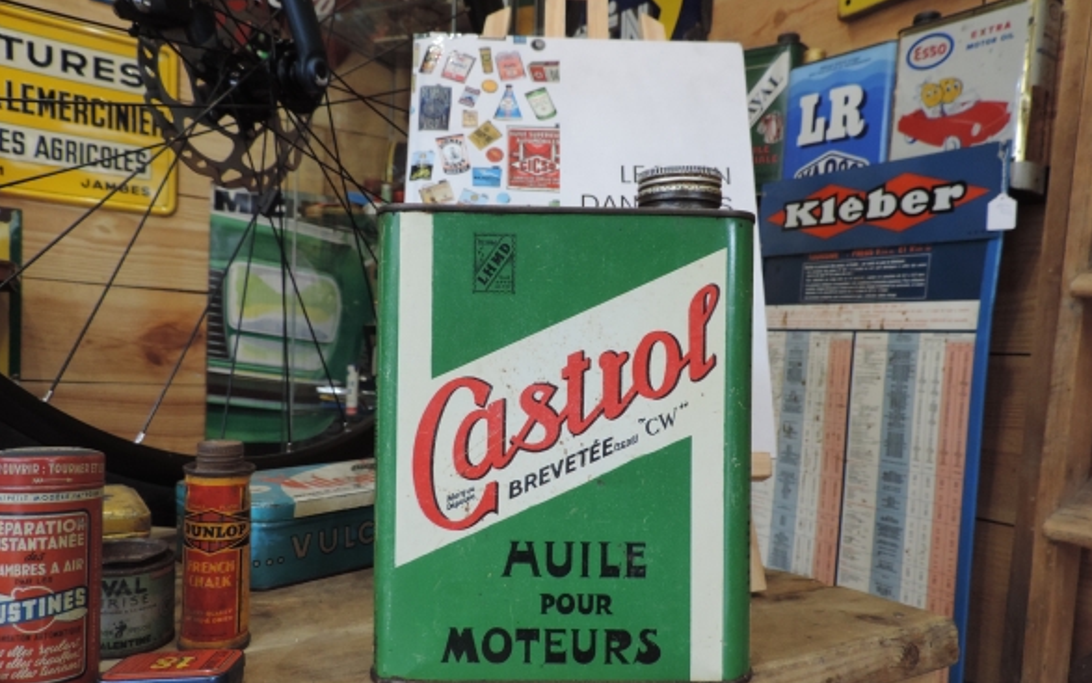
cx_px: 553
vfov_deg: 47.6
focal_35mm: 26
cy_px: 365
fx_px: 774
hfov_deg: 70.4
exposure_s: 1/30
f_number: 3
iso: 320
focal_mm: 4.3
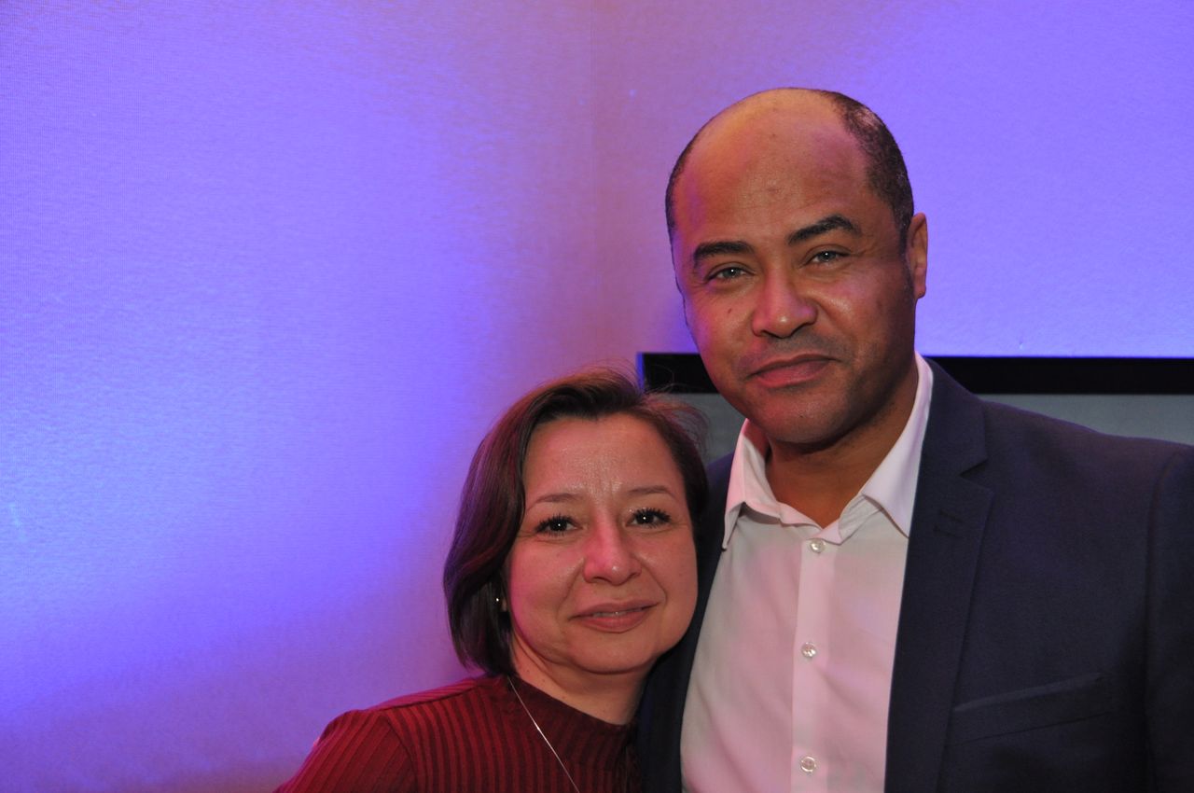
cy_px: 396
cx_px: 597
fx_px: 1689
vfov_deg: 26.4
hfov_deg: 38.9
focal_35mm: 51
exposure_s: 1/60
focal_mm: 34
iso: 800
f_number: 4.5
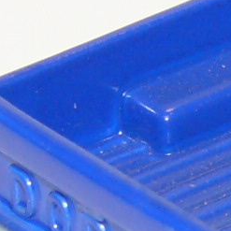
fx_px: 4402
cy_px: 64
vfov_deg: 3.0
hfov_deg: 3.0
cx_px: 628
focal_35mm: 583
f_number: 4
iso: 100
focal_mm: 13.3
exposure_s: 1/30
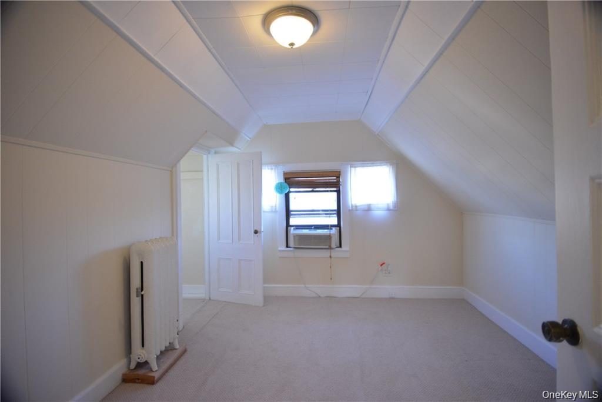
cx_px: 301
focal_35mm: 16
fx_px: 268
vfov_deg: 73.8
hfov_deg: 96.7
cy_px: 201
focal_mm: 16
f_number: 4.5
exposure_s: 1/125
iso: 3200
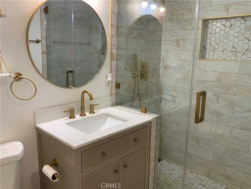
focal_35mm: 29
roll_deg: -2.0
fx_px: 210
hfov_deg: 61.7
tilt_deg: -11.5
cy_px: 94
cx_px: 126
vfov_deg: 48.2
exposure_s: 1/60
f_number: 1.8
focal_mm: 3
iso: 64
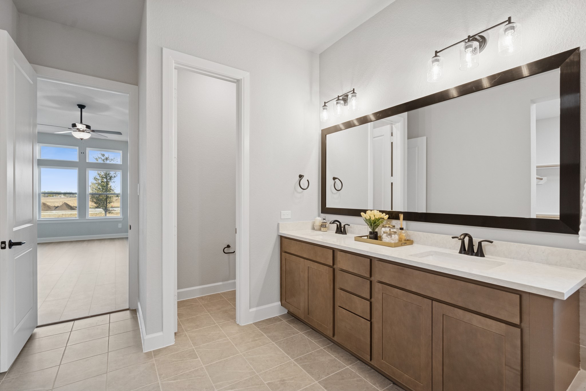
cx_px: 293
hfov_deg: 96.7
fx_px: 261
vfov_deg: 73.8
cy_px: 196
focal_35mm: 16
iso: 400
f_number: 7.1
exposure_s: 1/30
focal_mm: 16
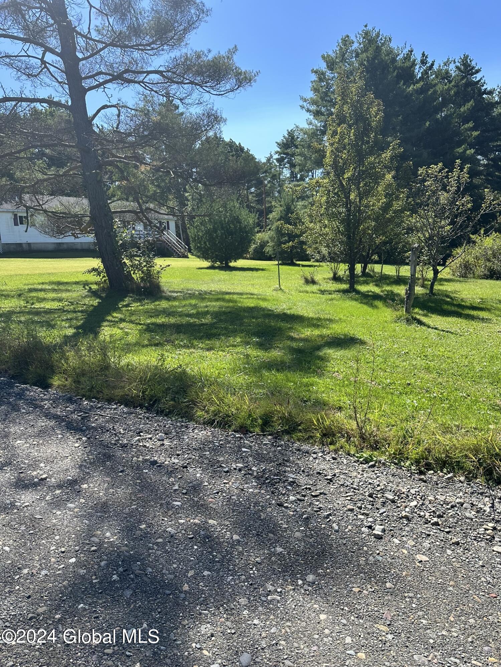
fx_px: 463
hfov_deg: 56.8
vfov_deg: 71.6
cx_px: 250
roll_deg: +3.0
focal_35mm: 24
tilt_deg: -9.7
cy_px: 334
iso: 80
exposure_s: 1/2525
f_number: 1.78
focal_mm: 6.86
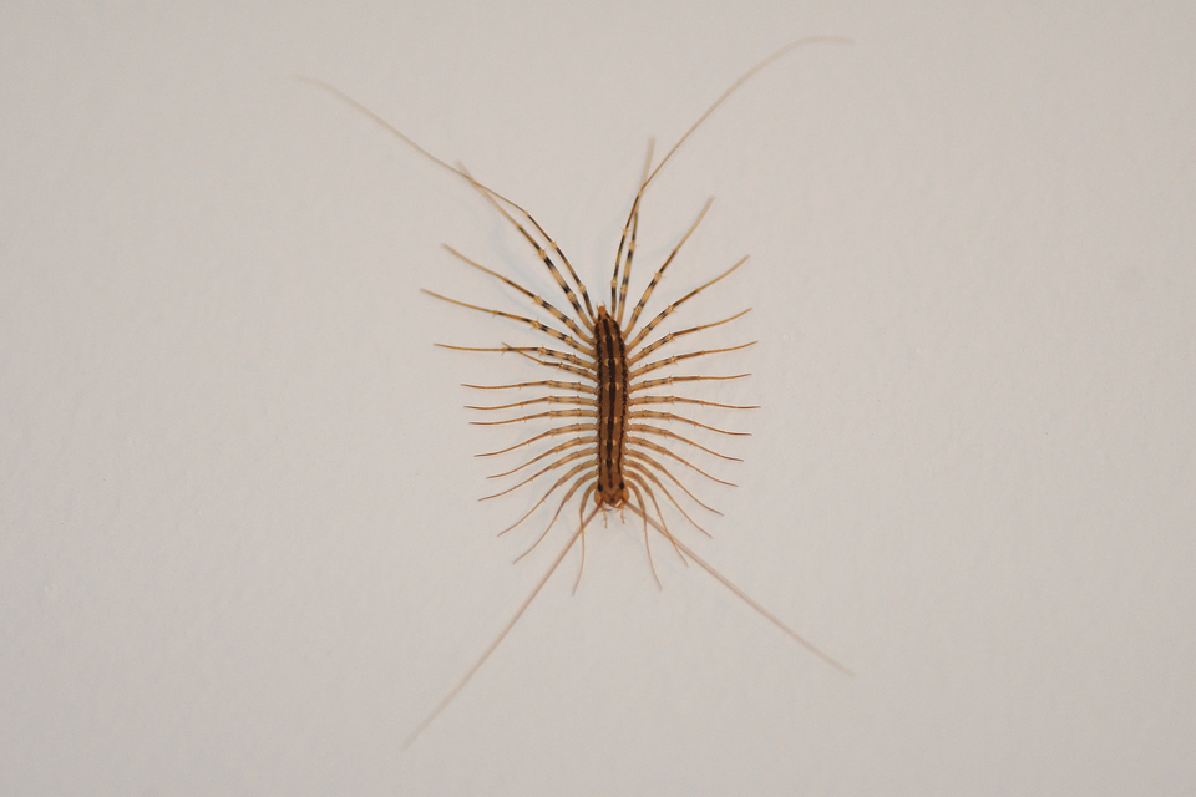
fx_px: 14949
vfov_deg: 3.1
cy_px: 398
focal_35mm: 450
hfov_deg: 4.6
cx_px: 598
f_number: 4
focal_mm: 300
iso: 1600
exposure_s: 1/250
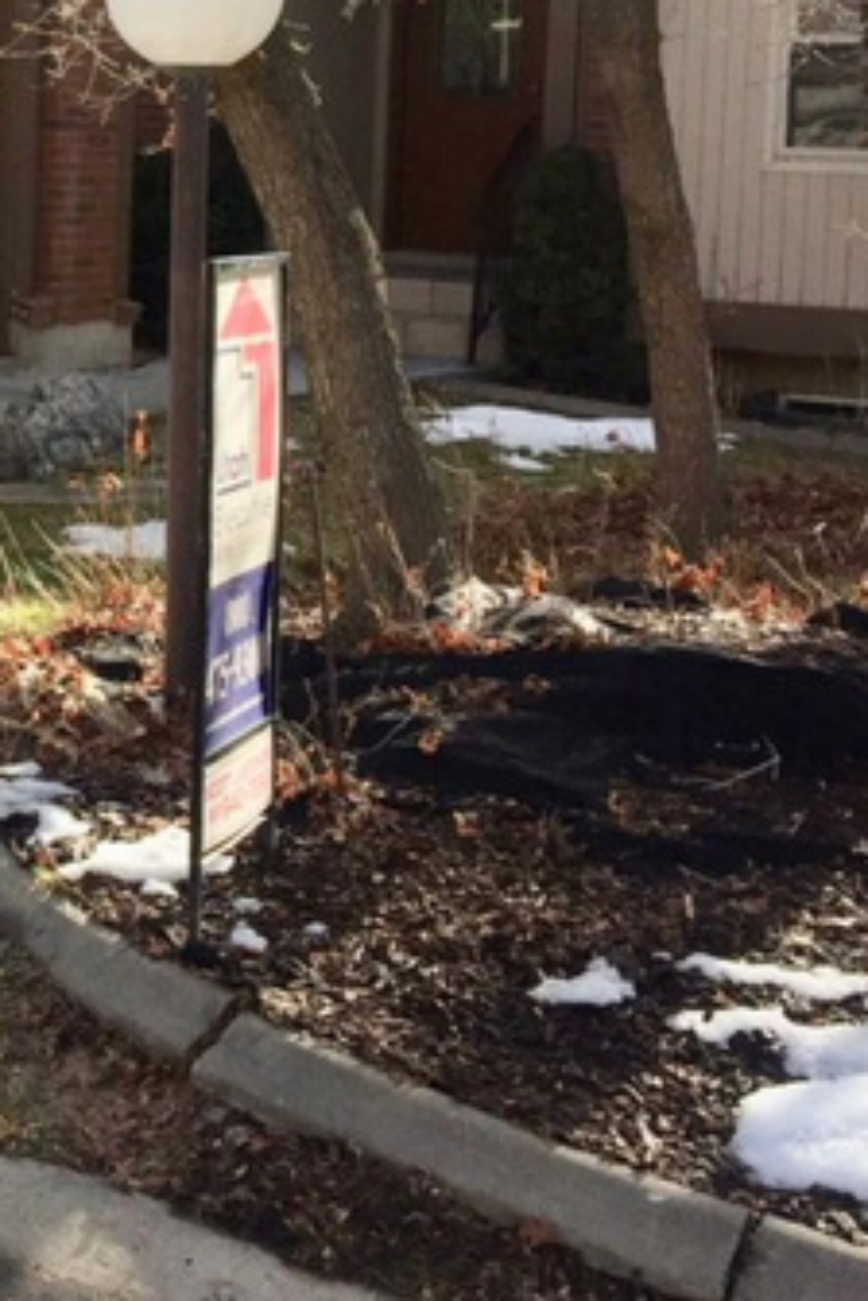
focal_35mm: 69
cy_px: 321
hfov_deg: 18.4
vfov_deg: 28.8
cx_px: -240
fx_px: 2495
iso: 32
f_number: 2.2
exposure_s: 1/1647
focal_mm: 4.15
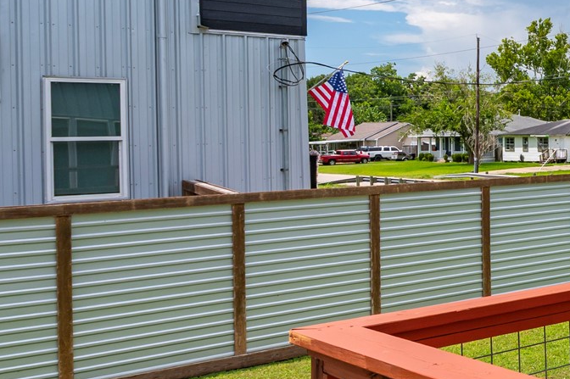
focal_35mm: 55
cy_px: 127
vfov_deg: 24.5
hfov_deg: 26.1
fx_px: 870
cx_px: 867
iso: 125
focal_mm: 17
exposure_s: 1/200
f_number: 13
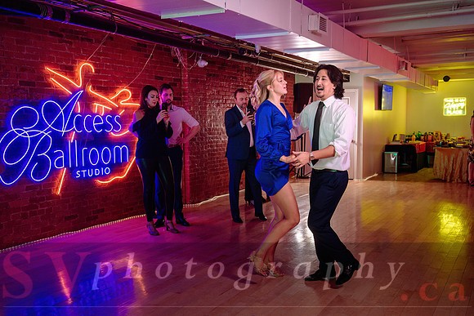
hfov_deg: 50.7
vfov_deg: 35.1
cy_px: 167
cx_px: 250
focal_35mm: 38
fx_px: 500
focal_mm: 36
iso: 1000
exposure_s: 1/125
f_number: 3.5
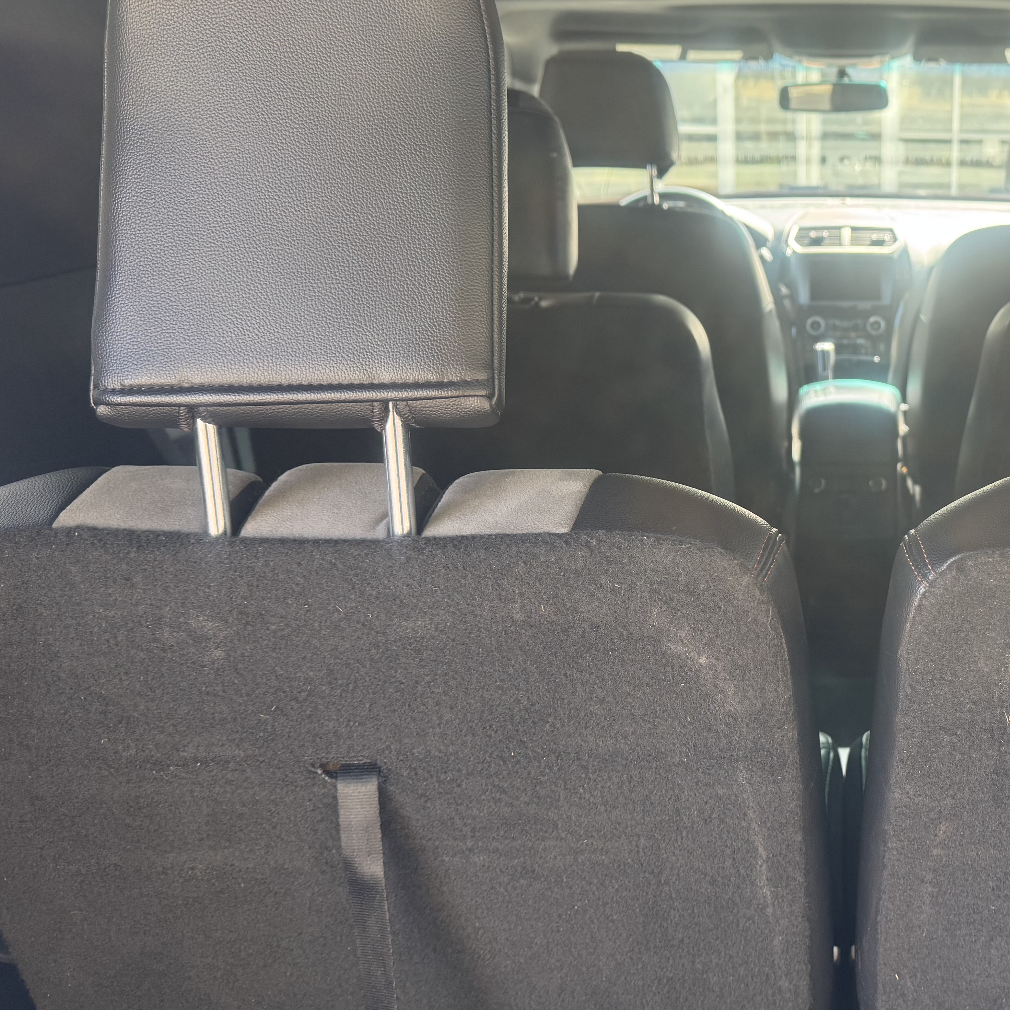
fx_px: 1287
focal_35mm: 39
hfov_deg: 40.1
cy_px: 463
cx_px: 884
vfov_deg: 42.8
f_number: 1.78
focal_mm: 6.76
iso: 125
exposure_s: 1/121
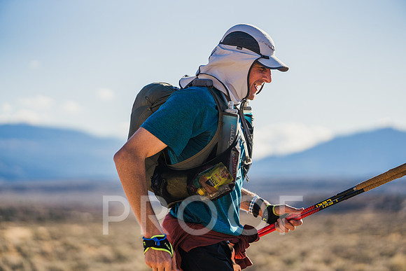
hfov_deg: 20.7
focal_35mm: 99
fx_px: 1114
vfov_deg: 13.9
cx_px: 203
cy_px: 136
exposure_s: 1/6400
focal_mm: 96
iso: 100
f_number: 2
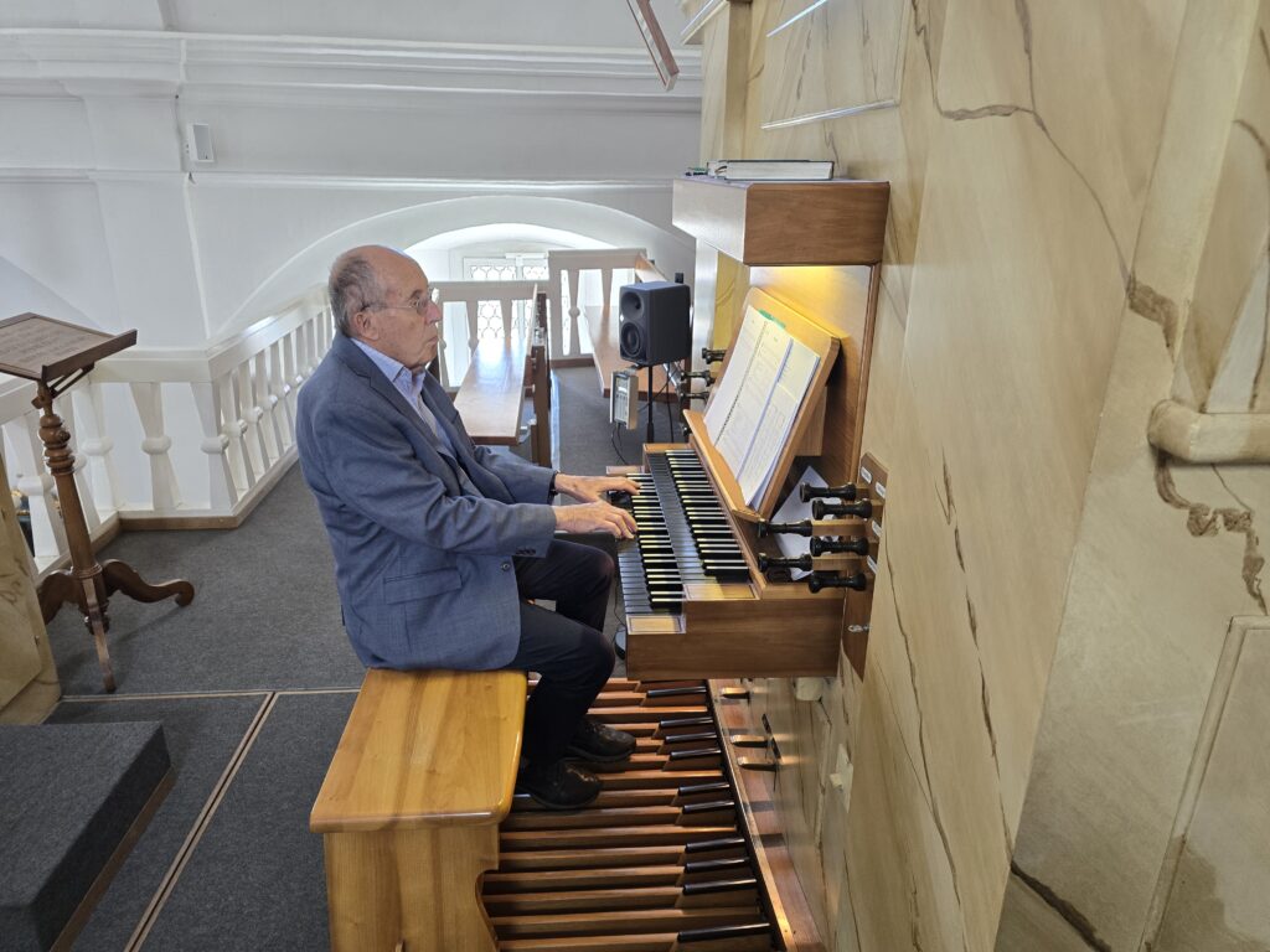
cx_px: 635
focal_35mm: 23
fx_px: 844
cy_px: 476
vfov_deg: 58.9
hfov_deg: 73.9
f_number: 1.7
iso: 250
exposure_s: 1/100
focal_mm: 6.3
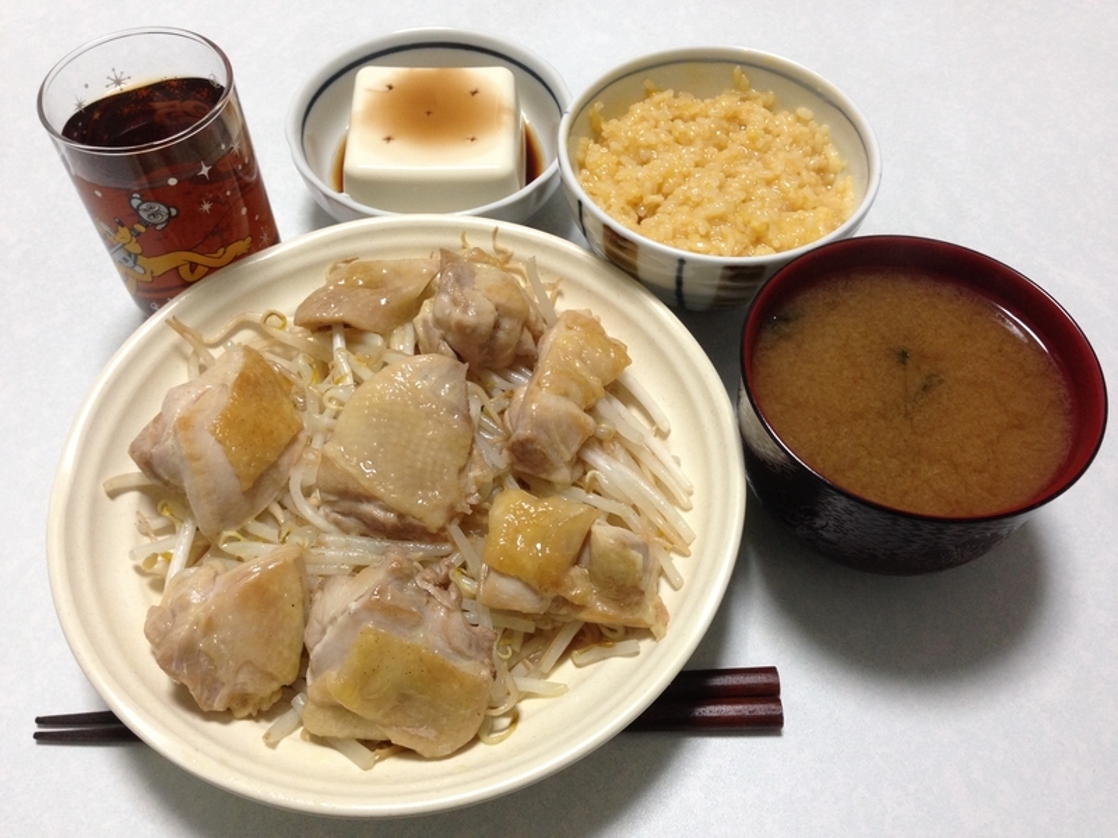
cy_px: 419
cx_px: 559
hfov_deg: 55.4
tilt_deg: -57.4
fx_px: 1066
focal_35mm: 33
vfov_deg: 42.9
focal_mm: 4.12
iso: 125
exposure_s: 1/20
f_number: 2.4
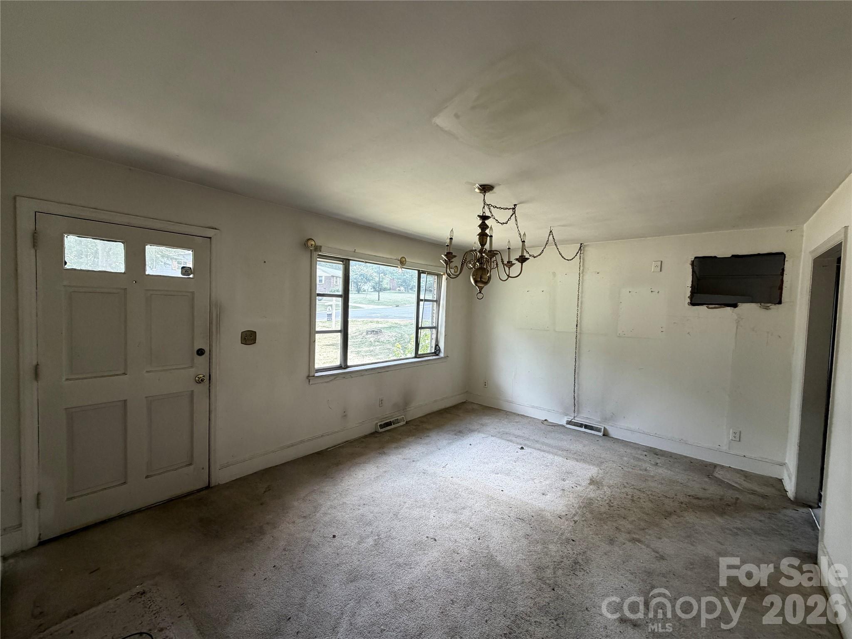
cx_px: 426
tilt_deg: -2.1
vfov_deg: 85.7
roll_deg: -1.6
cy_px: 320
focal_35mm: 14
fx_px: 345
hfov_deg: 102.1
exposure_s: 1/121
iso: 250
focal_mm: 2.22
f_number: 2.2
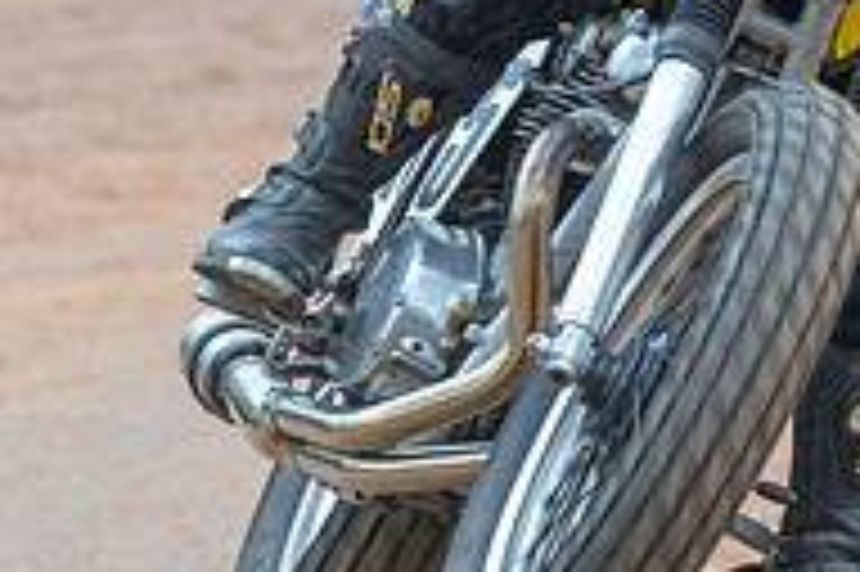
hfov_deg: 1.8
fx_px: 27090
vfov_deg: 1.2
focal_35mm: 1135
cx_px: 636
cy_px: -87
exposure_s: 1/400
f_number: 4
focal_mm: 200
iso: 250
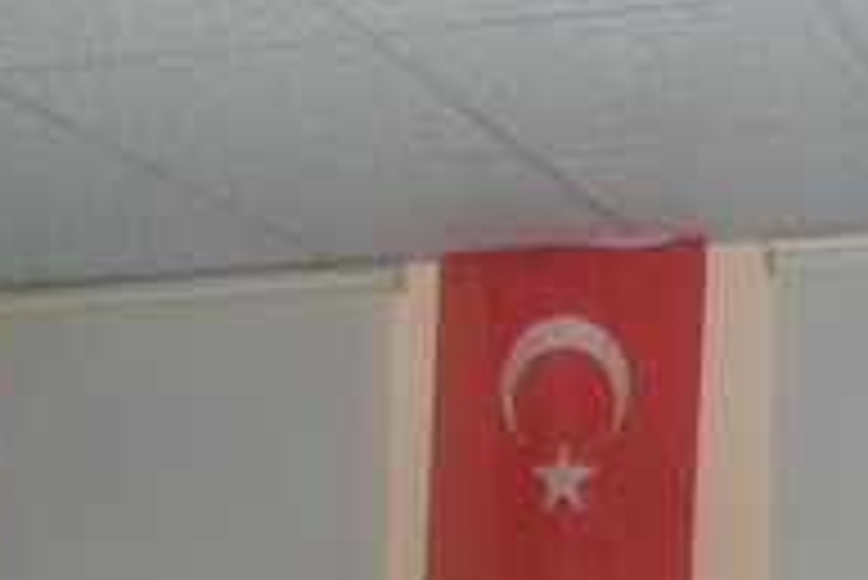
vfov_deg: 13.6
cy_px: 647
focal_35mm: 99
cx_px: 589
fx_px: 2389
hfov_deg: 20.5
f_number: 3.1
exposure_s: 1/30
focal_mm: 6.72
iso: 200
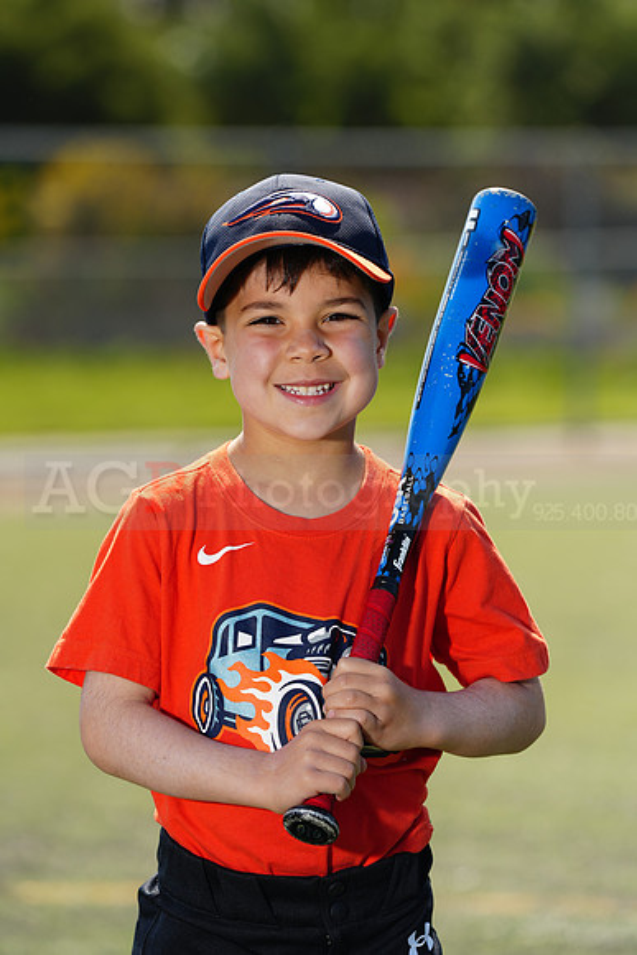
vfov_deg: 10.4
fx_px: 5252
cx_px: 318
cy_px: 478
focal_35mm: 198
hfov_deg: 6.9
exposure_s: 1/250
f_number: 5
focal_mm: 198
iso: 50
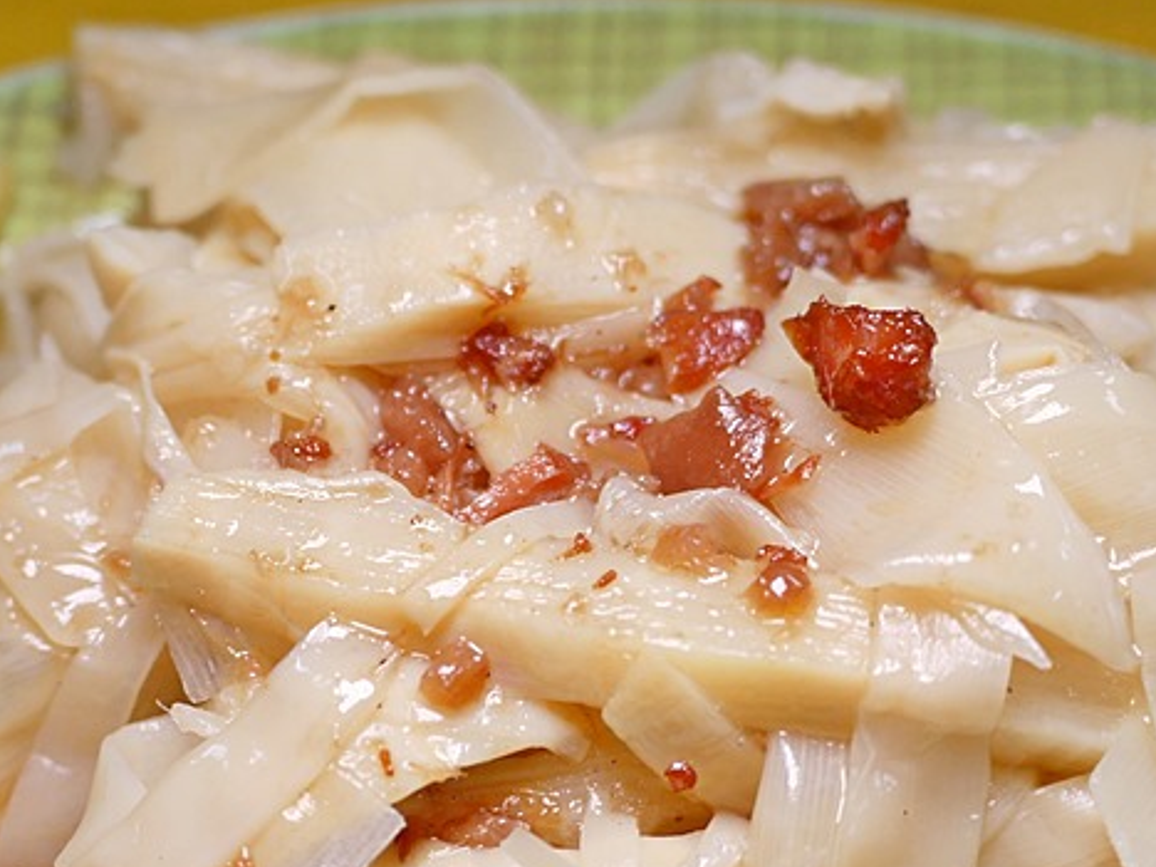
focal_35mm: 60
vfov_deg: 24.2
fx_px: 2003
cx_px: 517
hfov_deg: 32.2
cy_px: 621
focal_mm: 14
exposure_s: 1/125
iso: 200
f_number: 2.5
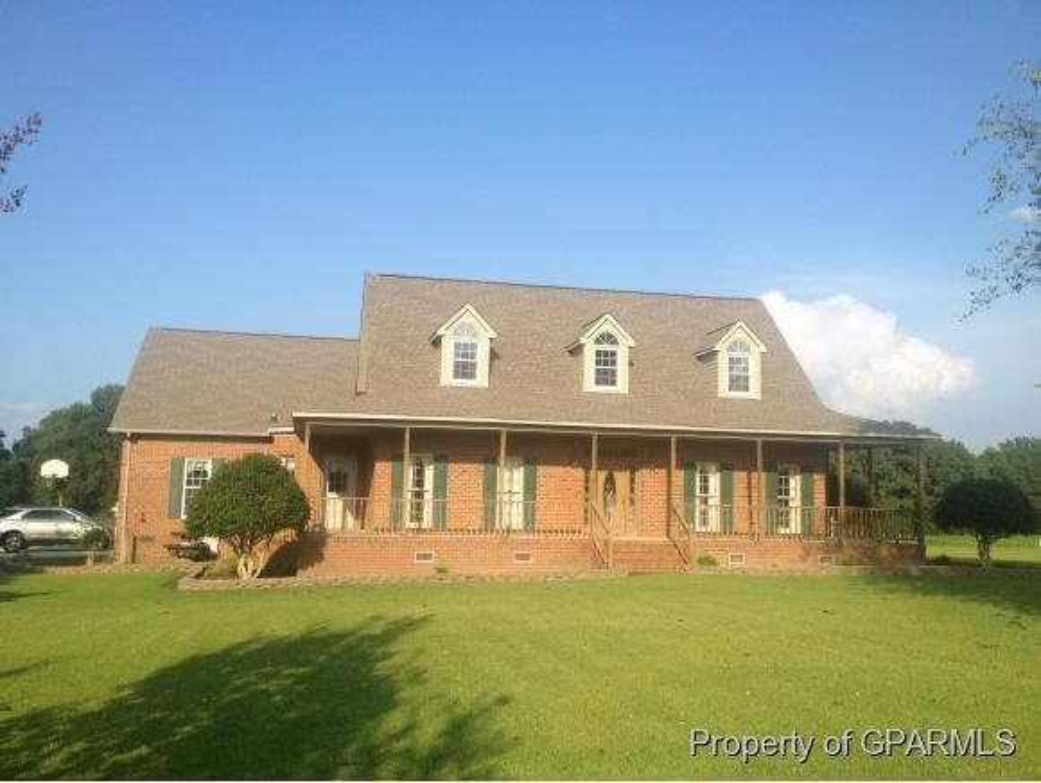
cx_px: 520
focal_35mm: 35
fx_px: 1053
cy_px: 392
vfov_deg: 40.8
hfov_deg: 52.6
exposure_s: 1/1416
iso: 50
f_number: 2.4
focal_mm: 4.28
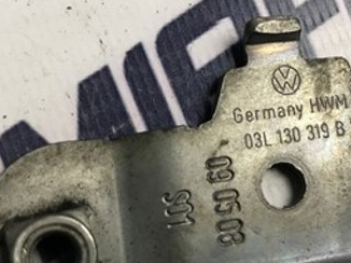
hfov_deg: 34.9
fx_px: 557
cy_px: 151
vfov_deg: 26.5
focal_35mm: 55
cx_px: 201
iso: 25
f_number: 1.8
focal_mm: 3.99
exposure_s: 1/33
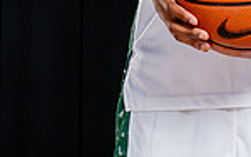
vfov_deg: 6.5
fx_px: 1342
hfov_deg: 10.7
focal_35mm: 196
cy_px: -190
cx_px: 189
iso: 250
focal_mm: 64
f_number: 7.1
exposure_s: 1/250
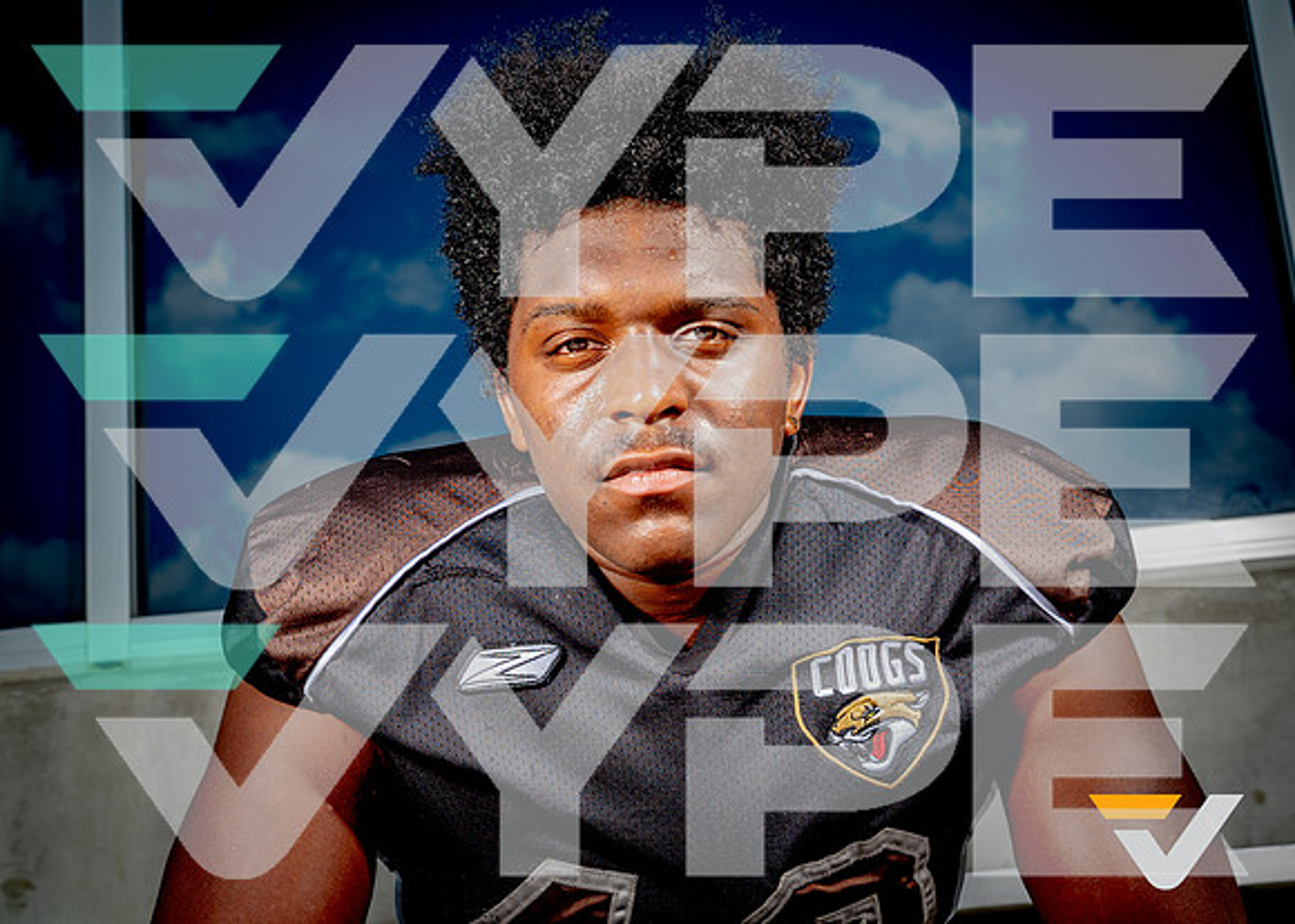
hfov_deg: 37.9
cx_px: 648
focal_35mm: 51
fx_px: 1886
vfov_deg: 27.5
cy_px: 462
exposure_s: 1/125
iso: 100
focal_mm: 49
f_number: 8
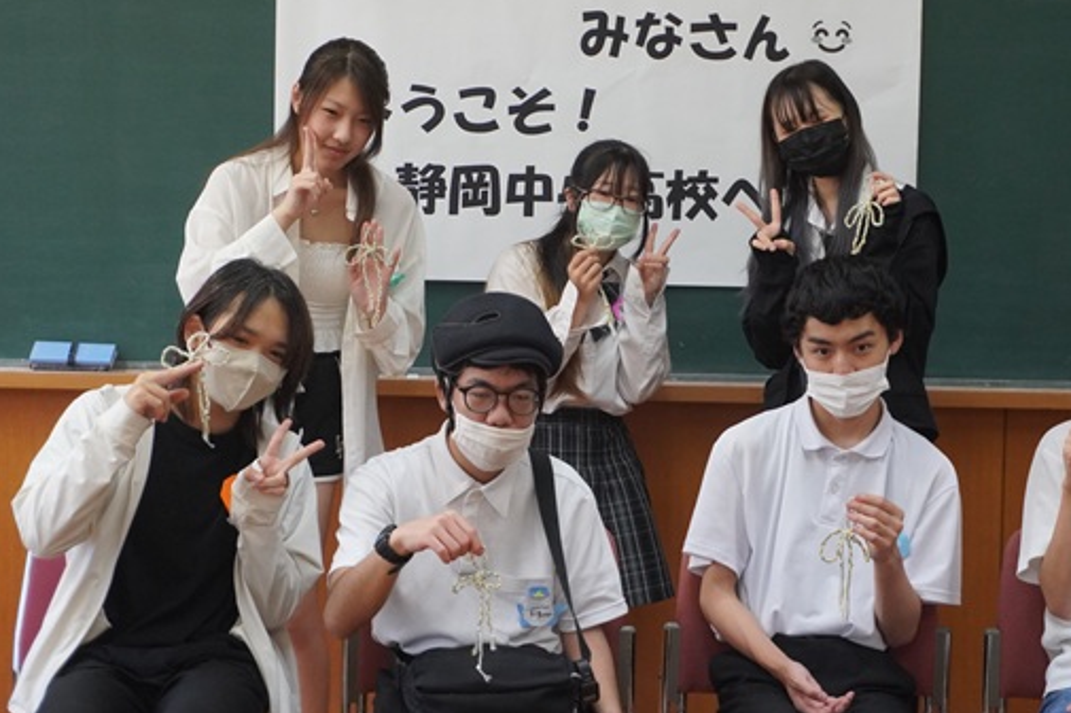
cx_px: 636
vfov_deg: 14.4
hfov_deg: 21.4
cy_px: 267
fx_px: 2824
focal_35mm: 95
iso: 2000
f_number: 5.6
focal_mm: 50
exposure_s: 1/160
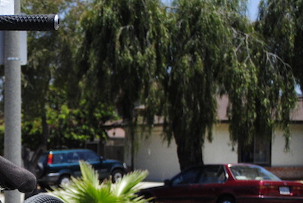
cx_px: -74
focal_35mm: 121
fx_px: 1020
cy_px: 234
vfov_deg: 11.2
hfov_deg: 16.1
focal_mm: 30
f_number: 4.5
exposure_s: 1/4000
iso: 720
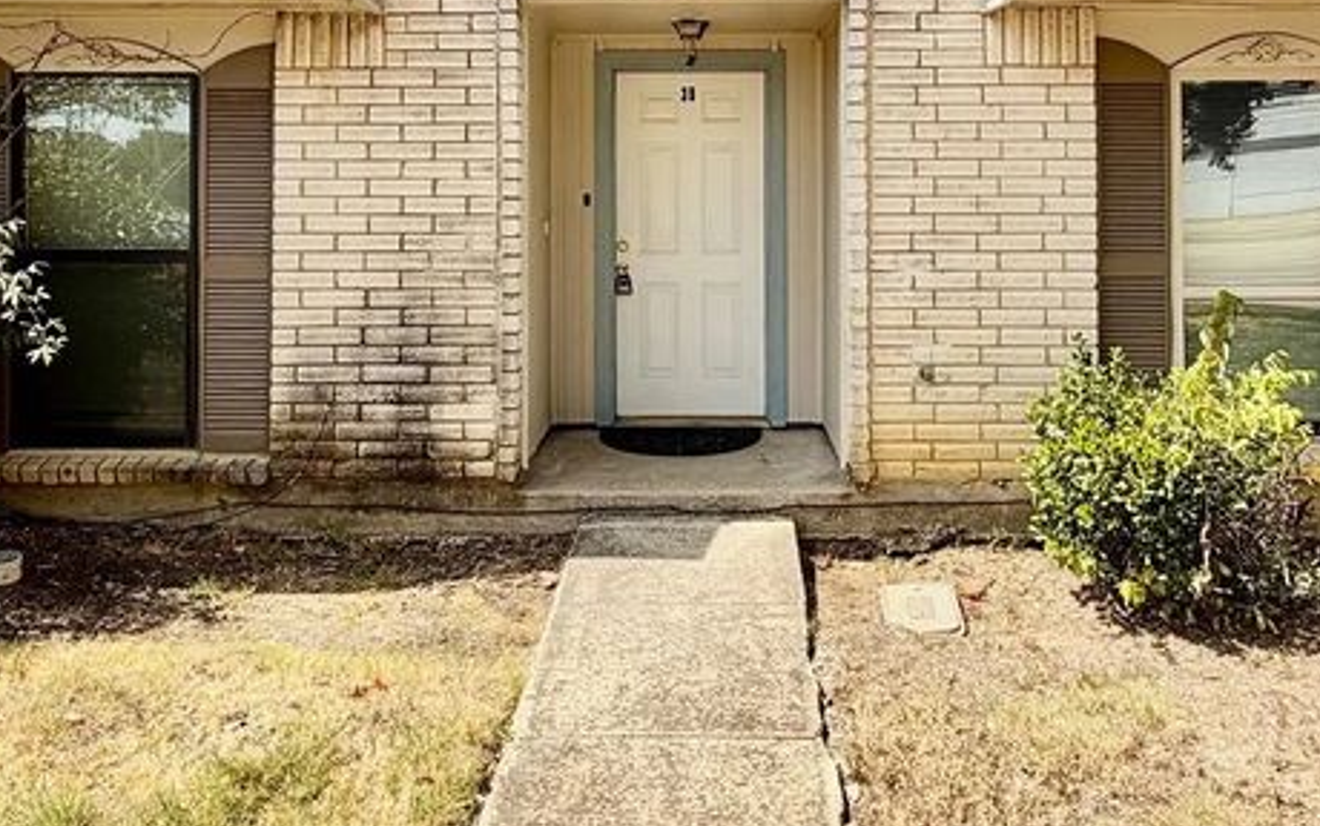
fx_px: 1188
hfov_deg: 58.1
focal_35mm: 33
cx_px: 694
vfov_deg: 37.2
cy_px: 184
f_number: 2.2
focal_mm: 2.22
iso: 25
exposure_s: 1/770
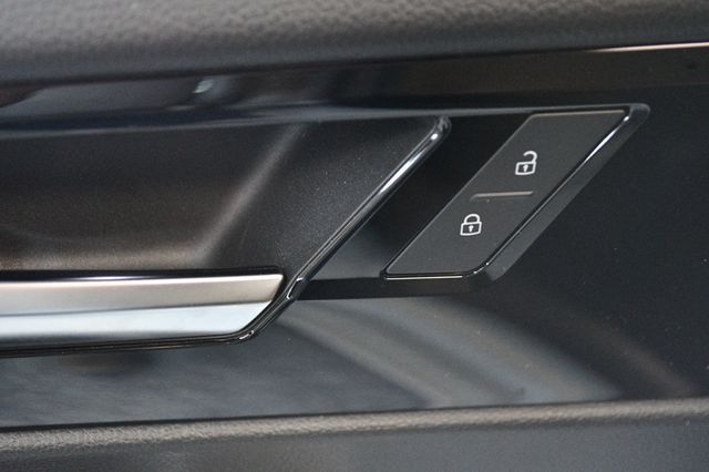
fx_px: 1181
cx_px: 354
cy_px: 236
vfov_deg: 22.6
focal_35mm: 60
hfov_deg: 33.4
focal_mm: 40
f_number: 5.3
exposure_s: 1/60
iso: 5600
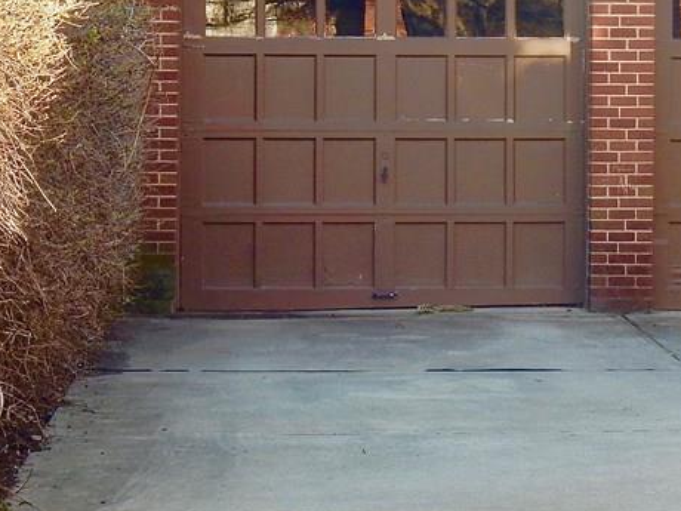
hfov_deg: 12.4
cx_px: 561
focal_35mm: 158
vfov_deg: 9.3
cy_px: -53
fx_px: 3108
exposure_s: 1/100
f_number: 4.8
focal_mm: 12.6
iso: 125
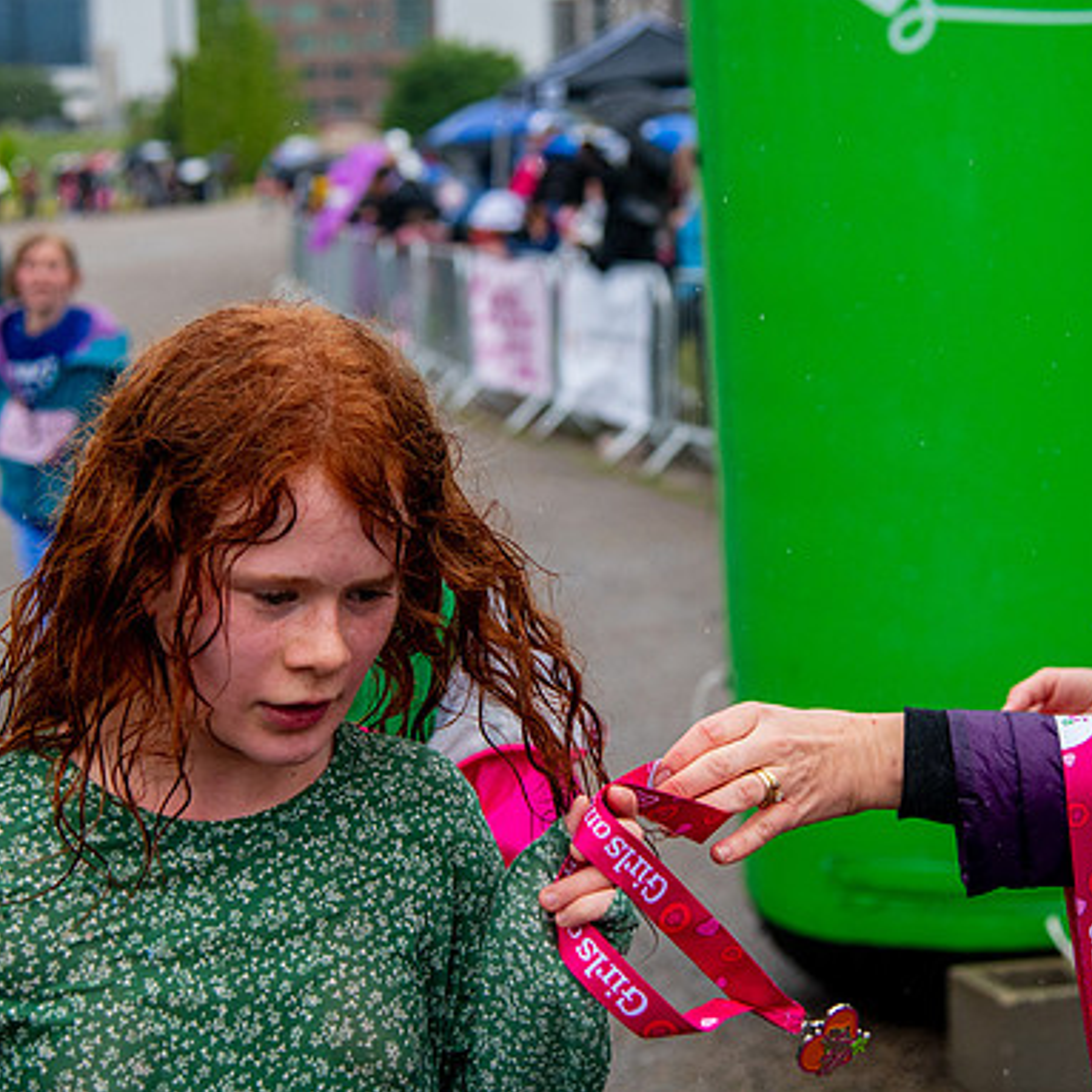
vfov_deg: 21.6
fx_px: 2855
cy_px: 410
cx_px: 532
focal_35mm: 80
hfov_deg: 21.7
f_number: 4
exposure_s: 1/2500
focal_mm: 50
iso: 1600
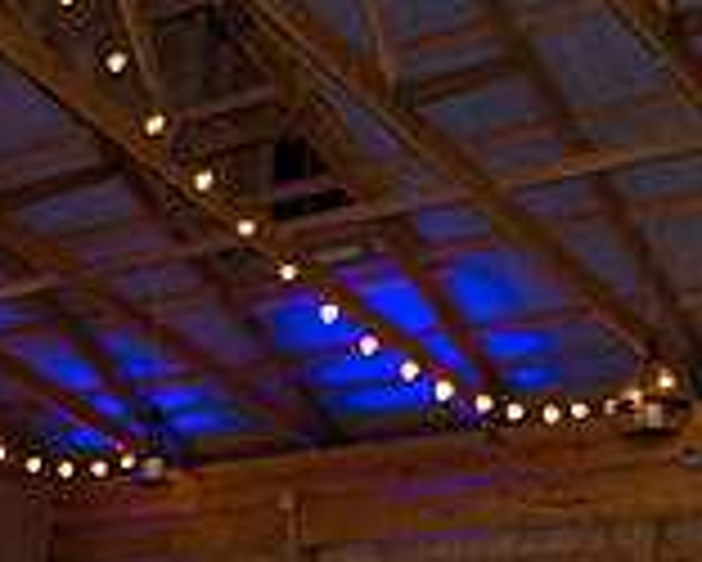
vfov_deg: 15.2
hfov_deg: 20.1
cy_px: 834
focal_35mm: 94
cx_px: 140
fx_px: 1954
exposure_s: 1/200
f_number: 2.8
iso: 1600
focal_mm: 18
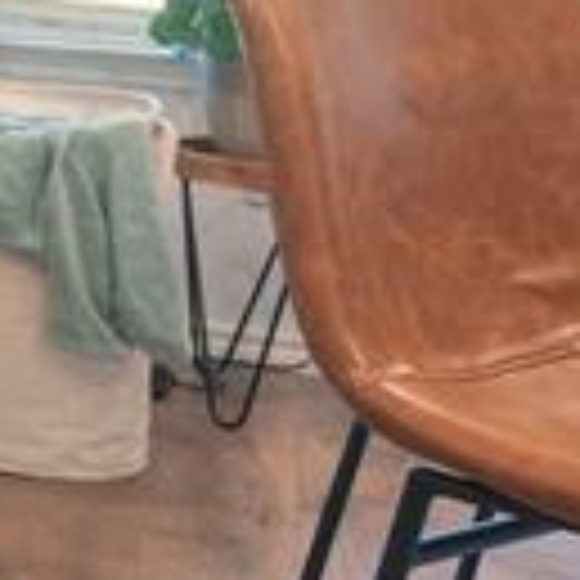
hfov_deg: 10.6
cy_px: -272
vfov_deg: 15.0
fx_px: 2047
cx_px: -1196
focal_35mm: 108
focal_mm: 16
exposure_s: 1
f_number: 7.1
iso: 100
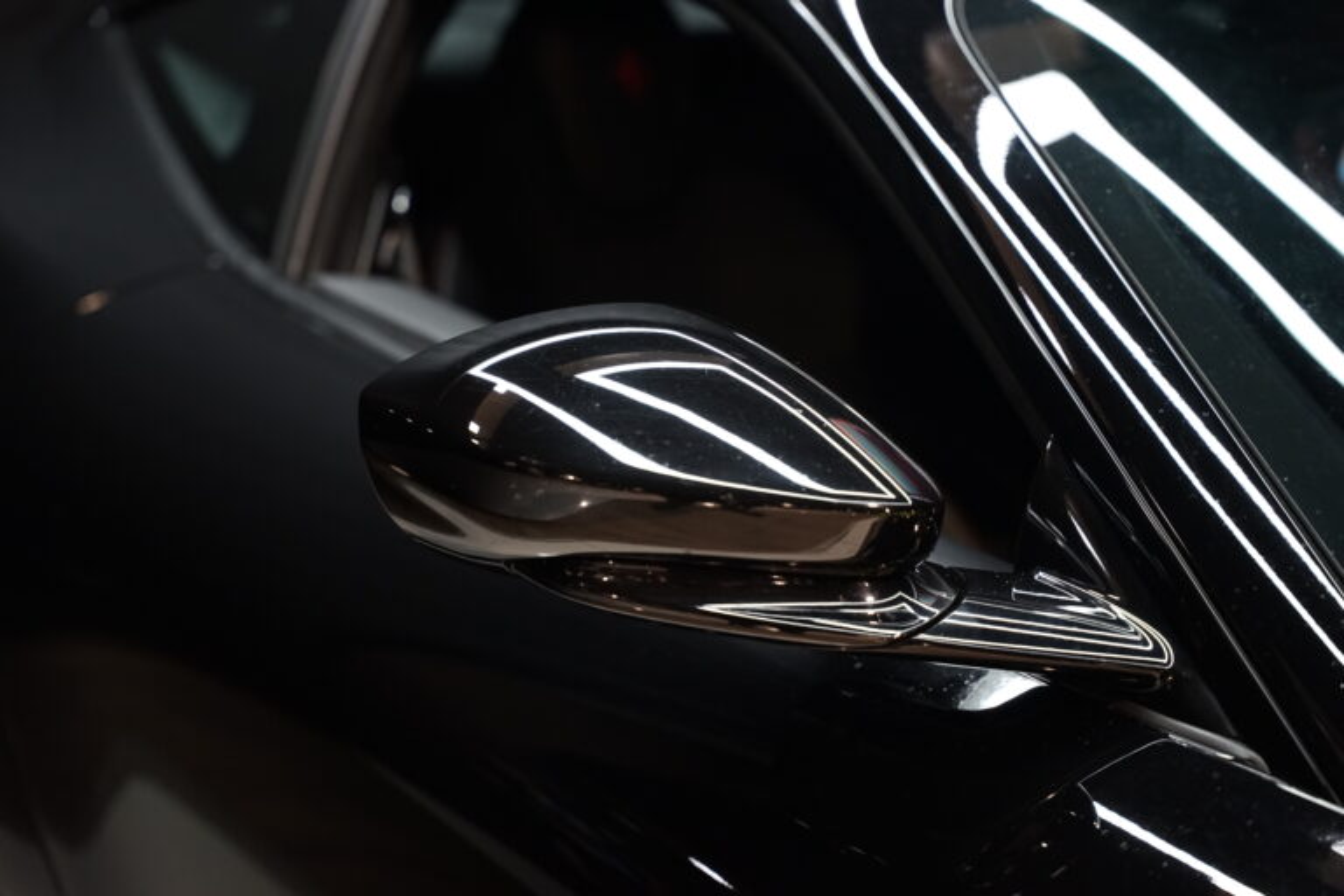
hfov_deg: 28.8
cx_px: 672
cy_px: 448
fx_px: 2613
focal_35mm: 70
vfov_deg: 19.5
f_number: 2.8
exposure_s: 1/60
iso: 1250
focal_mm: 70
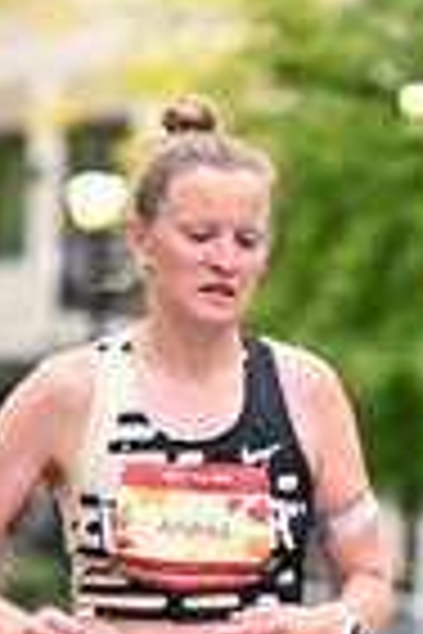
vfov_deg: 5.7
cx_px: 304
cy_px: 643
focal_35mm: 359
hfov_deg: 3.8
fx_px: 6327
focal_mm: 92
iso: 1600
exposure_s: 1/1250
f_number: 2.8
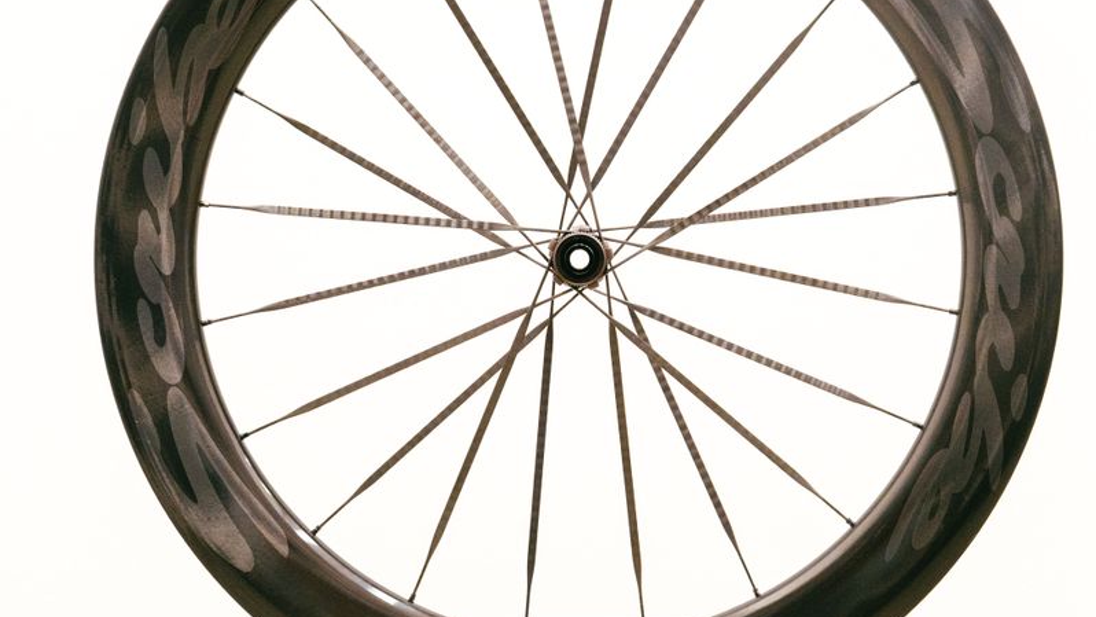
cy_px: 251
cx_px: 615
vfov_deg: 16.3
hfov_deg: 28.6
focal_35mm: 74
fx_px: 2151
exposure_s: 1/125
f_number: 8
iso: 4000
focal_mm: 47
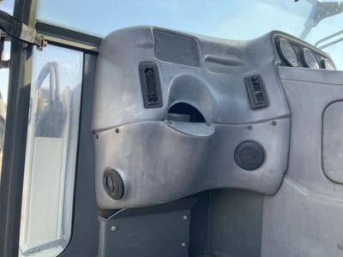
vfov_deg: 48.2
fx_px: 287
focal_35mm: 29
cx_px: 172
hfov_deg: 61.7
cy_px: 128
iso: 25
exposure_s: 1/192
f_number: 1.8
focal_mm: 3
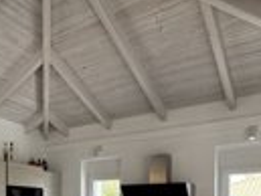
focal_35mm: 39
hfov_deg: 47.2
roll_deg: +0.2
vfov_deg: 32.9
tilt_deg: -0.9
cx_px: 91
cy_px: 208
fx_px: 294
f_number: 2.2
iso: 80
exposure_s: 1/99
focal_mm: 2.22
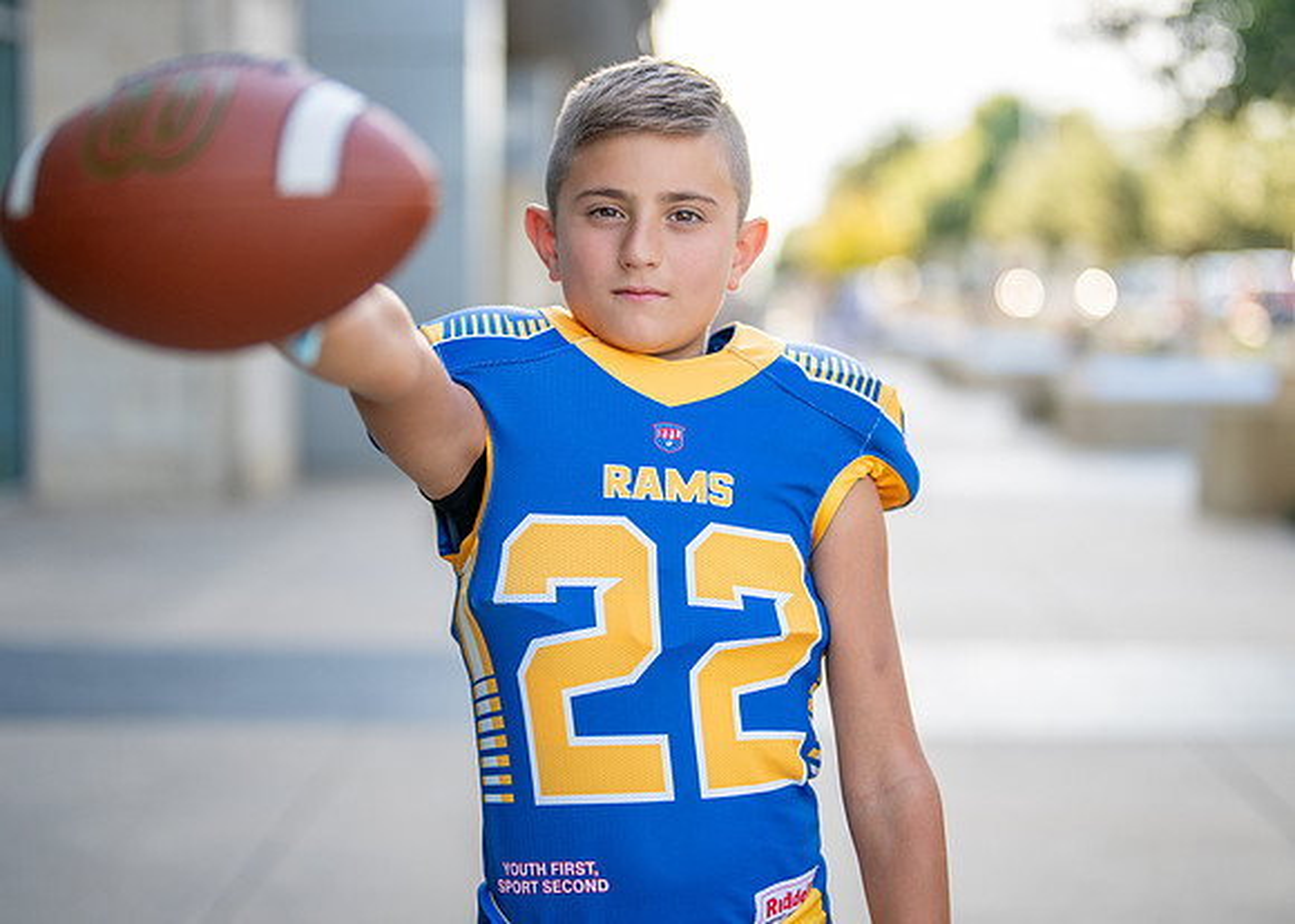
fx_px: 2253
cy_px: 420
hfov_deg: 32.1
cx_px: 691
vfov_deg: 23.2
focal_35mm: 61
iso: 200
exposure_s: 1/2500
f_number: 1.2
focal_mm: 50
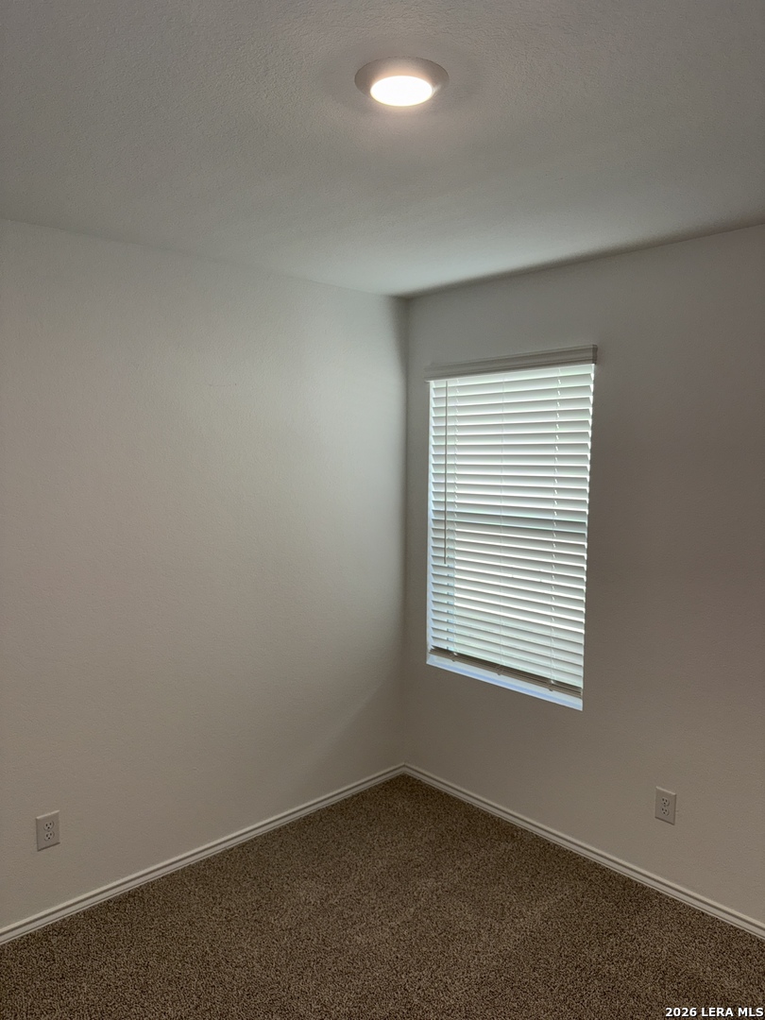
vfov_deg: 71.6
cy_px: 510
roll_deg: -0.6
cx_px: 382
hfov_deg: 56.8
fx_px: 707
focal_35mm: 24
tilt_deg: -5.6
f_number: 1.78
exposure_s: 1/120
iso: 64
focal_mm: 6.76
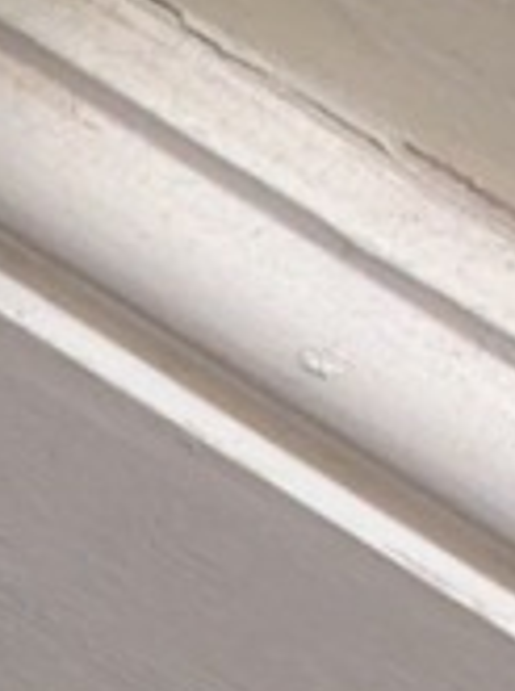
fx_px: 3485
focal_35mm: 175
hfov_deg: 7.1
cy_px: 2123
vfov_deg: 9.0
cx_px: -1244
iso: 1245
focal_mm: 6.81
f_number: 1.85
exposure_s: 1/50
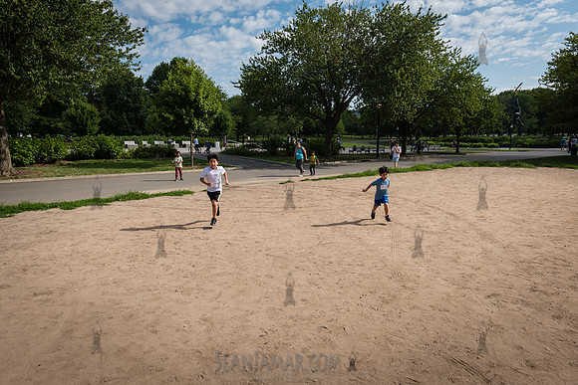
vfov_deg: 53.2
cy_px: 192
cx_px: 289
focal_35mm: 24
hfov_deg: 73.7
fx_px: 385
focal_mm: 24
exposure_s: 1/800
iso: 200
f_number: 5.6
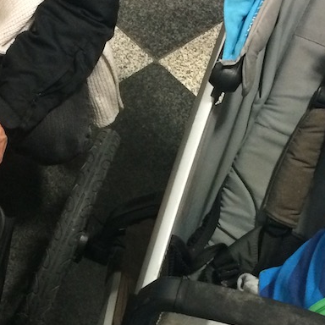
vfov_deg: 19.4
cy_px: 247
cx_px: 110
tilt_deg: -54.0
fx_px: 945
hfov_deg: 19.4
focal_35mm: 89
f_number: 2.2
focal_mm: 4.15
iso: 320
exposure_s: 1/33
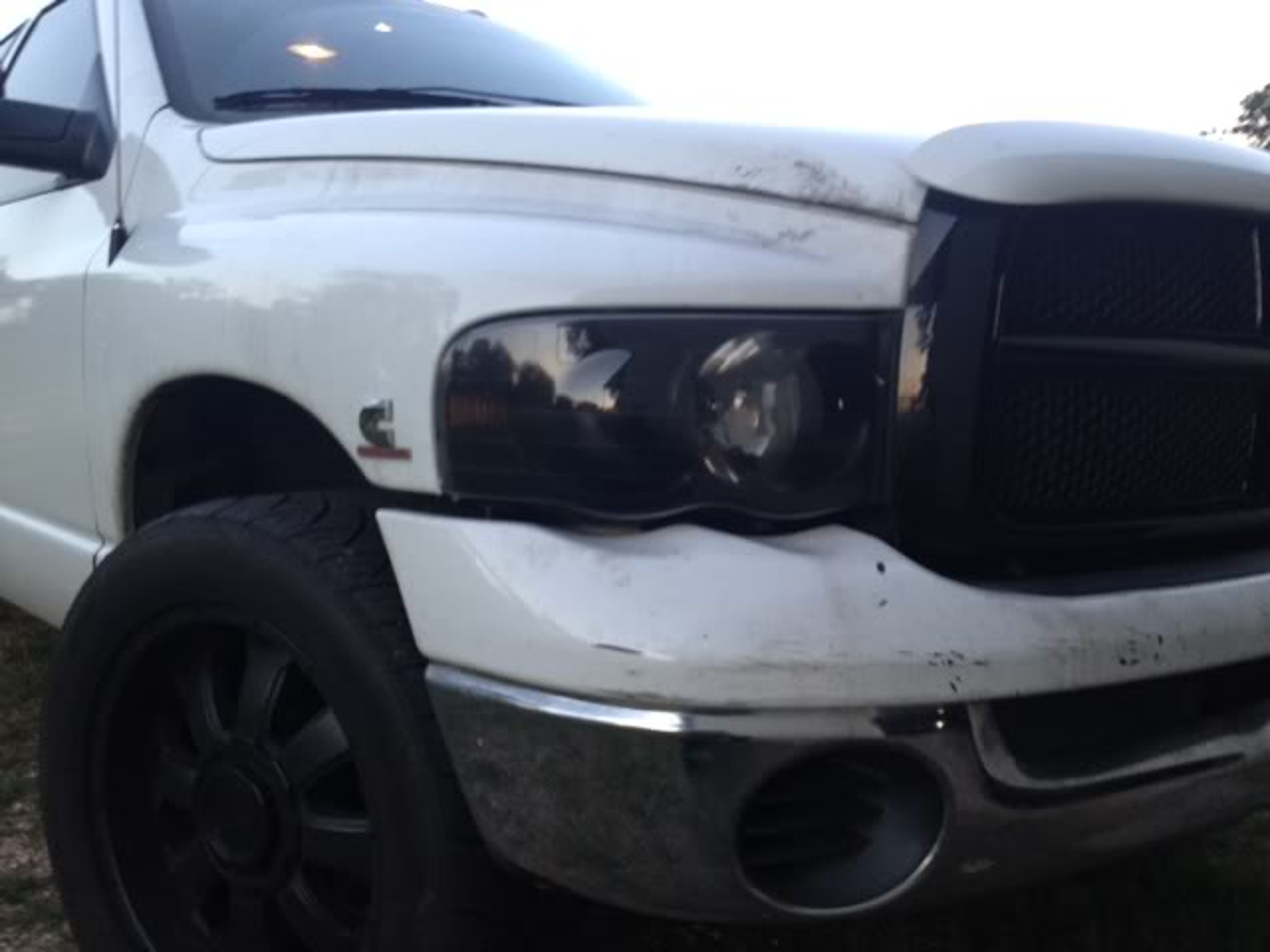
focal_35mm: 35
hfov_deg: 52.6
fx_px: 1284
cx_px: 635
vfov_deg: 40.7
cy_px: 476
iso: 125
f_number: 2.4
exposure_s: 1/20
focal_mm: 4.3
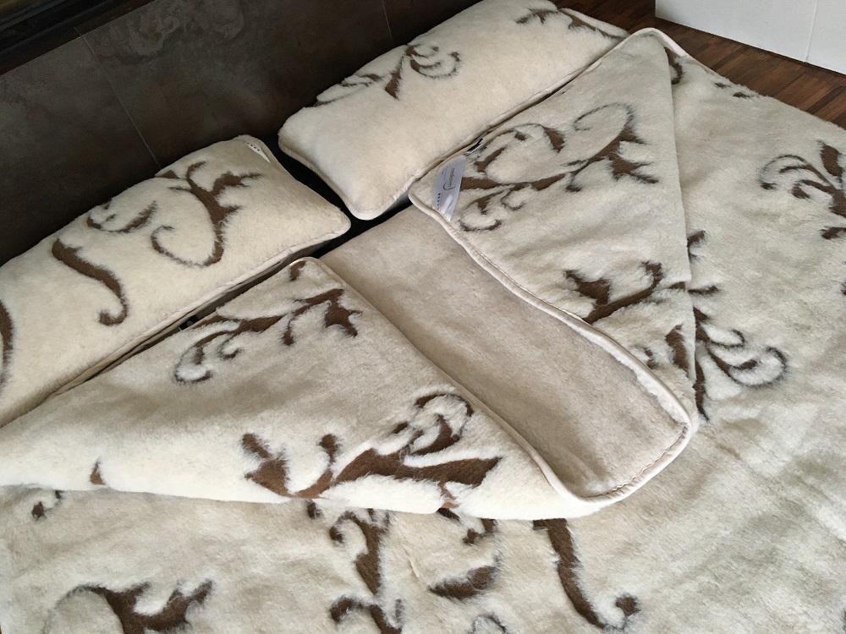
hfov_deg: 61.7
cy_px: 317
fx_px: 709
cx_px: 423
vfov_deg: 48.2
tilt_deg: -45.8
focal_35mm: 29
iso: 200
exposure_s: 1/33
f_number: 2.2
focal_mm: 4.15
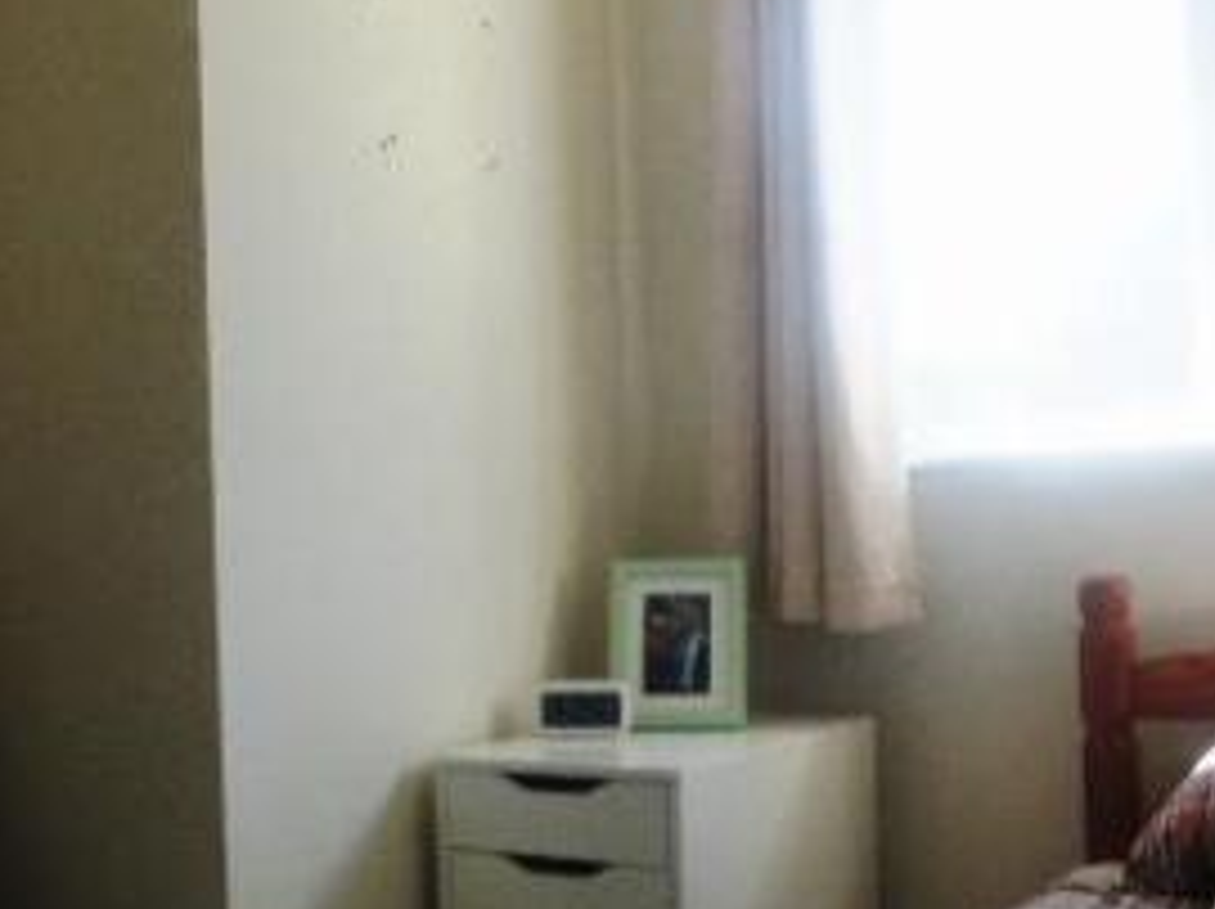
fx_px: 1894
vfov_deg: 27.0
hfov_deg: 35.2
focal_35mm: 54
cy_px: 506
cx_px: 403
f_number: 3.3
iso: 100
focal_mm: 4.3
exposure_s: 1/80
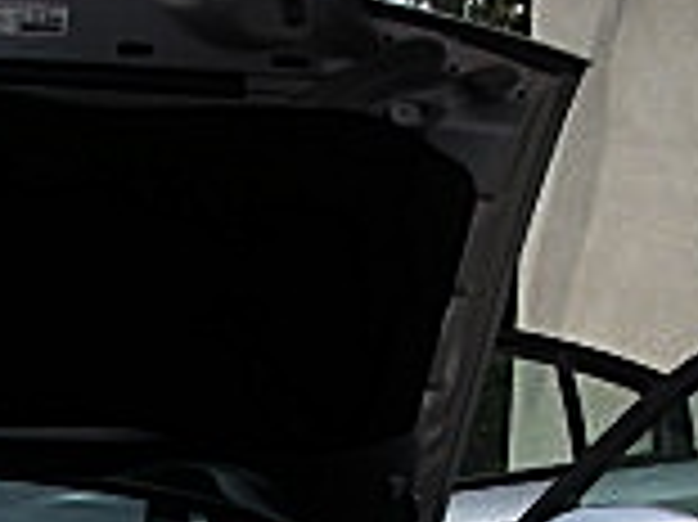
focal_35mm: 149
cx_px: -135
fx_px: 3002
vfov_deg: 9.6
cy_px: 792
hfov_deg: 12.9
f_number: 2.8
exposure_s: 1/640
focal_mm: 6.3
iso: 50
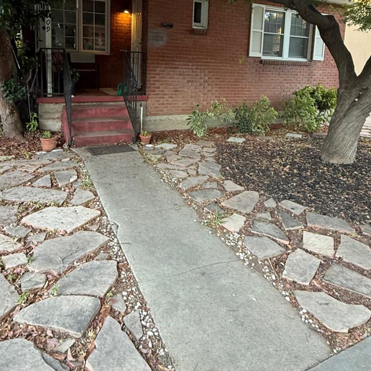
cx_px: 181
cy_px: 105
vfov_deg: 58.6
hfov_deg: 60.9
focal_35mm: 26
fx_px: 315
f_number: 2.2
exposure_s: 1/99
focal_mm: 2.22
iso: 320
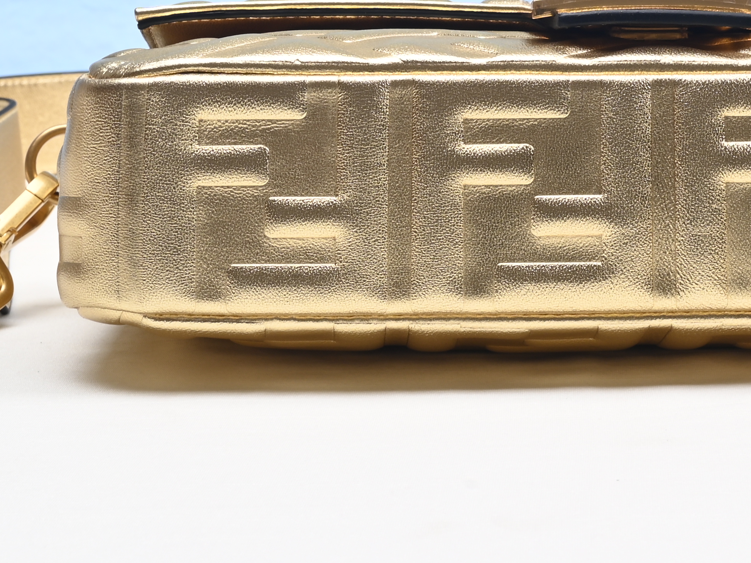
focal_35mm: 113
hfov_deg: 17.3
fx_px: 2451
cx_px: 621
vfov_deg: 12.6
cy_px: -198
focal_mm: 38
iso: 100
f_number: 16
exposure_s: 1/2
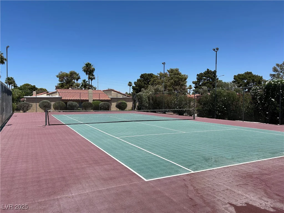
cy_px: 106
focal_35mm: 26
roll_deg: -0.2
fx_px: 213
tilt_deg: -2.2
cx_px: 142
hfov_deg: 67.3
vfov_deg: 53.1
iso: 50
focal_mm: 5.7
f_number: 1.5
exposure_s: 1/5882
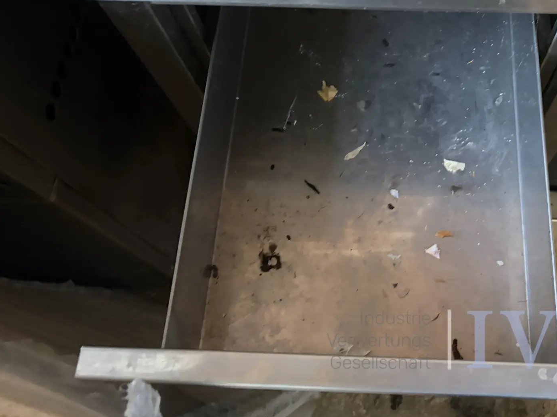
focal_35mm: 36
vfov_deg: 39.2
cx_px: 384
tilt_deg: -66.8
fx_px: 579
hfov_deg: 50.2
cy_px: 138
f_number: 1.6
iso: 640
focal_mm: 5.96
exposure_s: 1/34
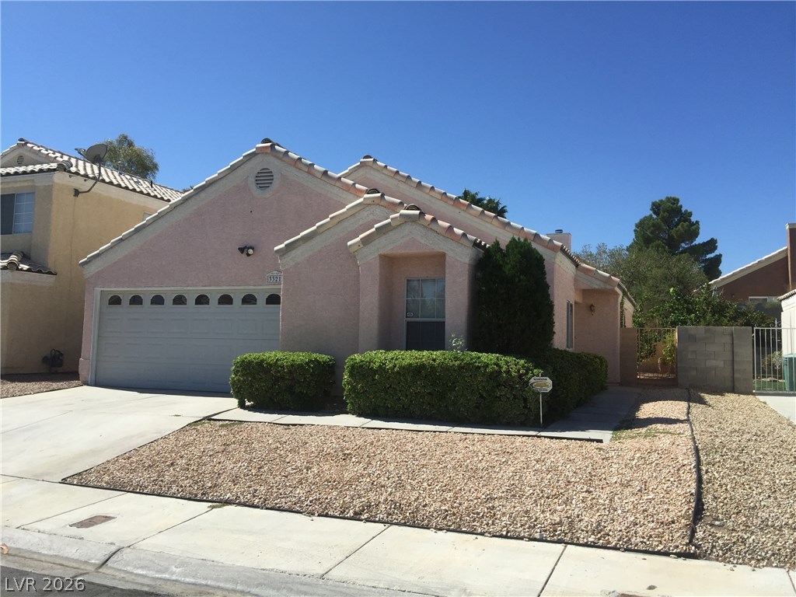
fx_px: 667
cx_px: 398
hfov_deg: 61.7
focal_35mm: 29
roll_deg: -3.0
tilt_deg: +5.8
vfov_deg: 48.2
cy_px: 298
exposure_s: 1/2475
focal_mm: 4.15
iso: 32
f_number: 2.2
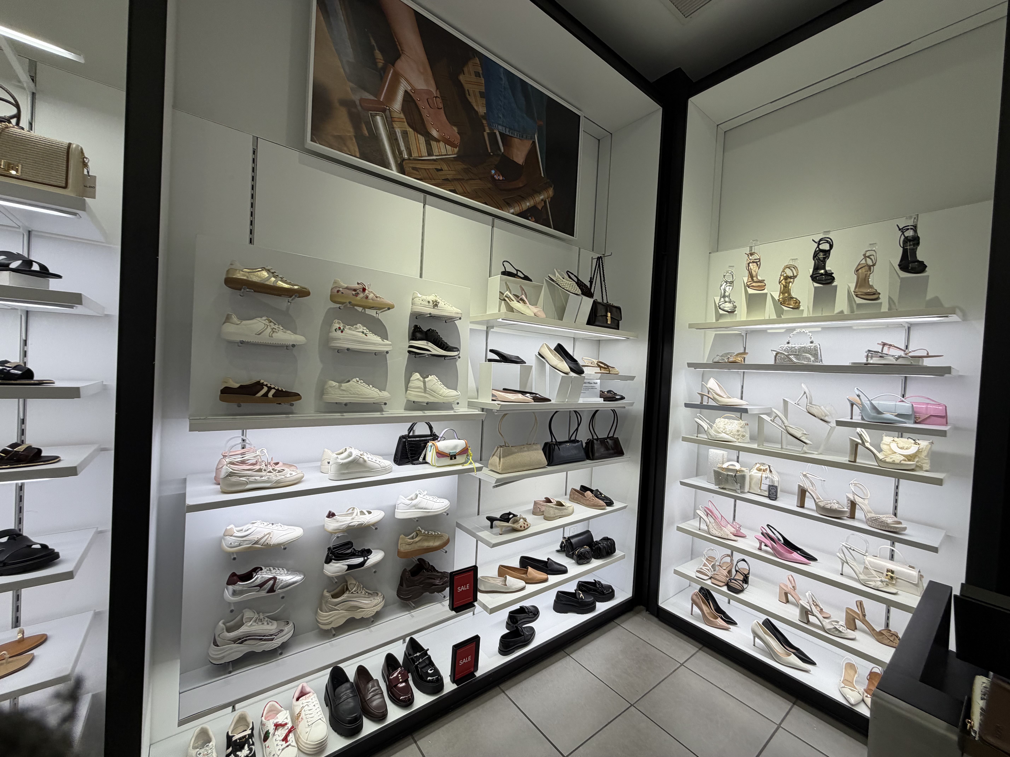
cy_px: 378
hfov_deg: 102.1
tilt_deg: -2.3
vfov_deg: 85.7
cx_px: 505
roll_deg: -3.8
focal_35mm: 14
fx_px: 408
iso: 64
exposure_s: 1/120
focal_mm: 2.22
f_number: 2.2
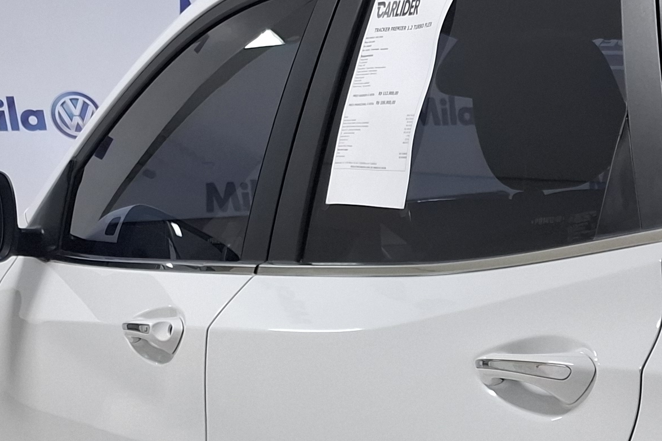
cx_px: 928
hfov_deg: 21.4
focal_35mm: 83
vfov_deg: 15.5
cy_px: 597
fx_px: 1526
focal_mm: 5.54
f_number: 1.8
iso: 320
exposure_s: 1/60
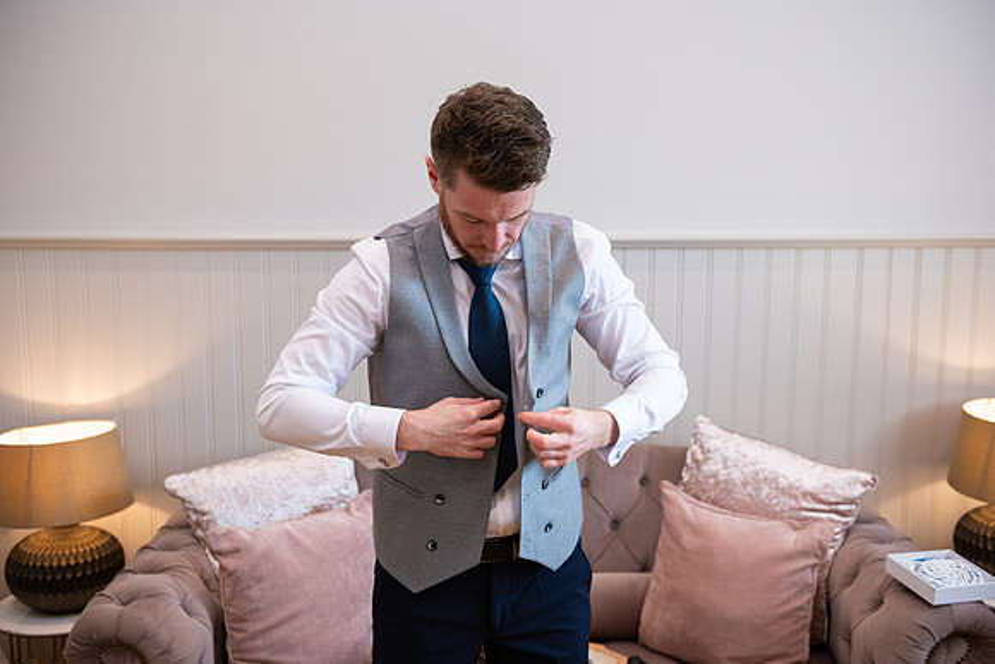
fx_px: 1161
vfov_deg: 31.9
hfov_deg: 46.4
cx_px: 498
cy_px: 332
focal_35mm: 42
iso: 500
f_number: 3.5
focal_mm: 42
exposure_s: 1/160
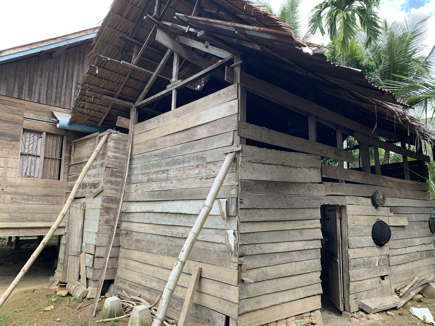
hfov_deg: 67.3
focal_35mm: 26
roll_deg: -1.2
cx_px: 218
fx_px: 327
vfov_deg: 53.1
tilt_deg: +9.5
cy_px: 163
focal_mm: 4.25
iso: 25
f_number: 1.8
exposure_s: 1/237
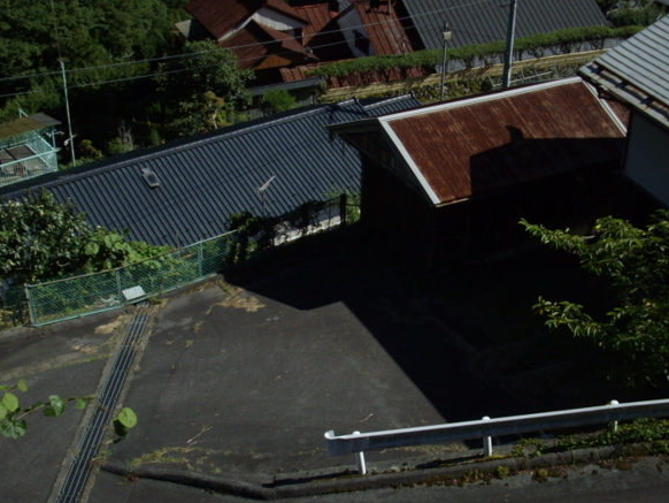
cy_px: 250
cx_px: 389
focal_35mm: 54
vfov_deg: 27.1
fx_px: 1044
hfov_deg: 35.4
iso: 80
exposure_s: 1/400
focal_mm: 6.2
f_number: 5.6
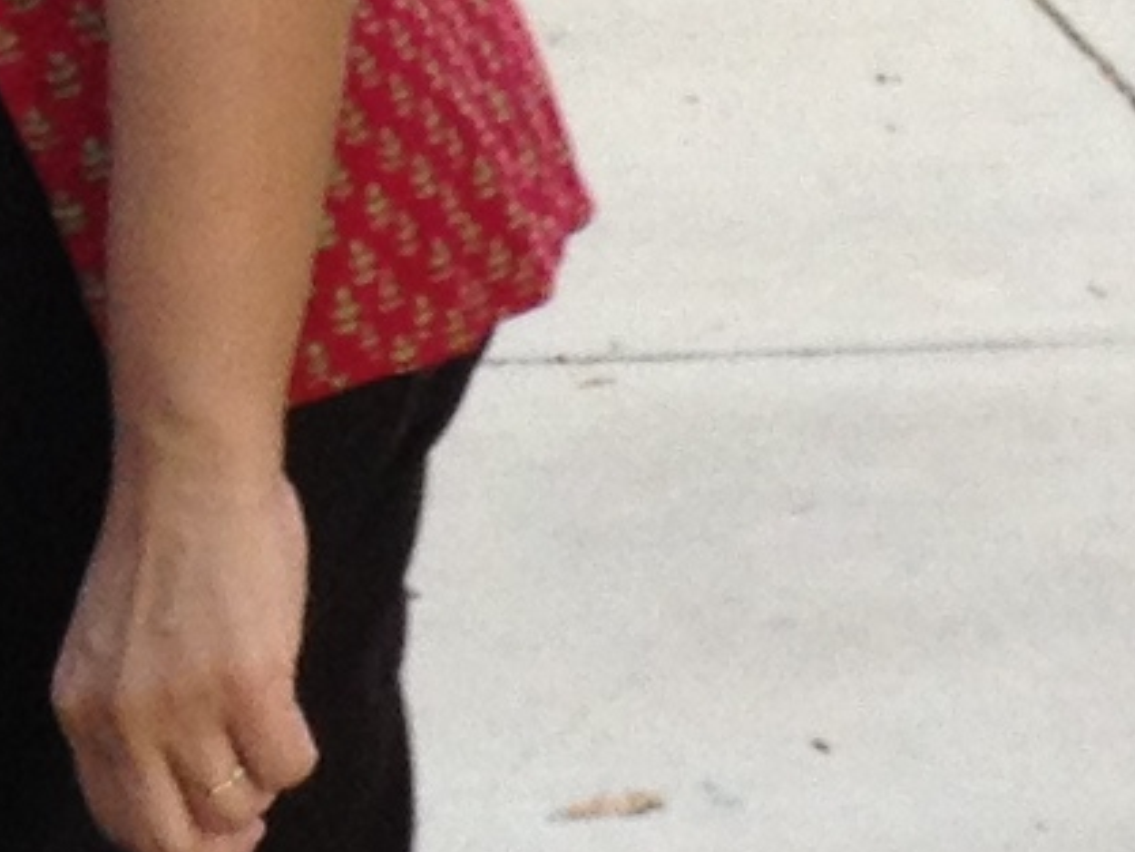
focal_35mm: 274
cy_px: 3155
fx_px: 8987
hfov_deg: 7.0
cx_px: 2093
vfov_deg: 5.0
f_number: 2.4
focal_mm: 4.28
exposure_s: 1/120
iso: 64
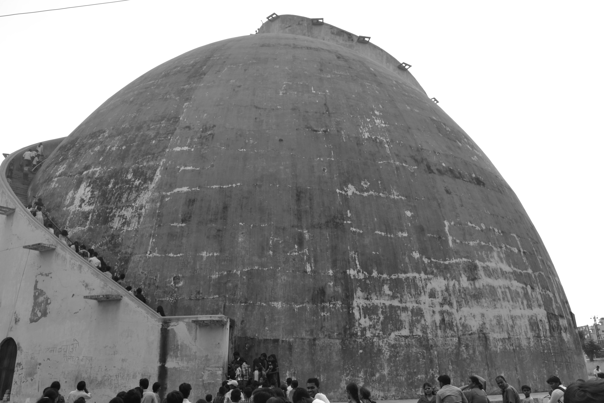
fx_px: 453
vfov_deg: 47.9
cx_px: 302
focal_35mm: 27
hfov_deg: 67.4
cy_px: 202
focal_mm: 18
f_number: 6.3
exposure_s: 1/160
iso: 100
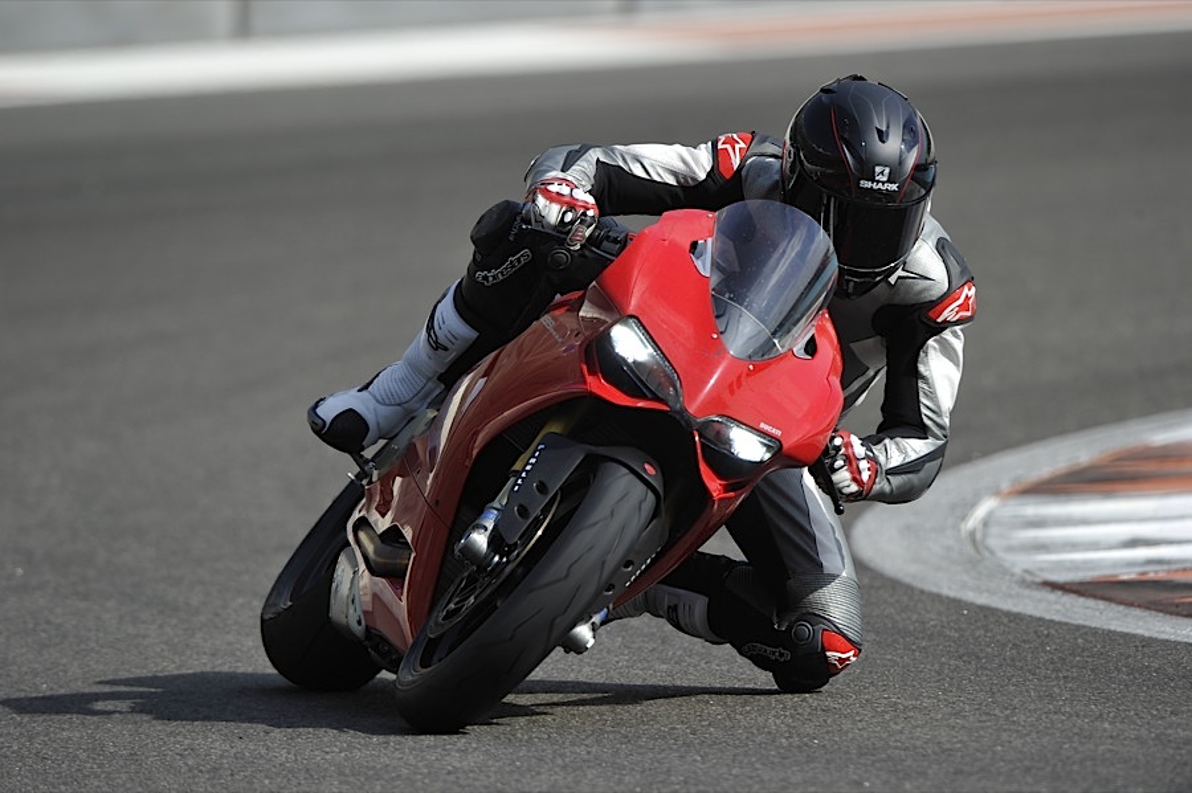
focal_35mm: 600
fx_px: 19855
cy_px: 396
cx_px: 596
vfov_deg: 2.3
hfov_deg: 3.4
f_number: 5
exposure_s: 1/1000
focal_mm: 600
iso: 160
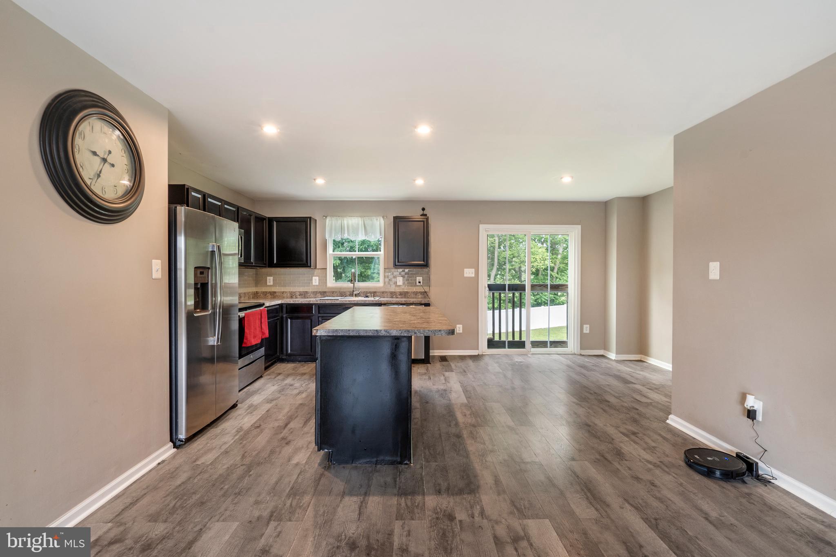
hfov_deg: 96.7
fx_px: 371
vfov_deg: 73.7
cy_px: 278
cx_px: 418
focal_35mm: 16
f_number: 8
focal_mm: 16
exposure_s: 1/4
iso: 640
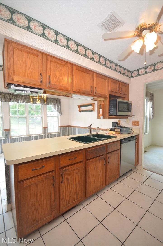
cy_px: 123
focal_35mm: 15
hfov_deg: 77.1
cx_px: 82
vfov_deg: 100.5
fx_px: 102
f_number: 4
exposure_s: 1/60
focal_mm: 10
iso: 560
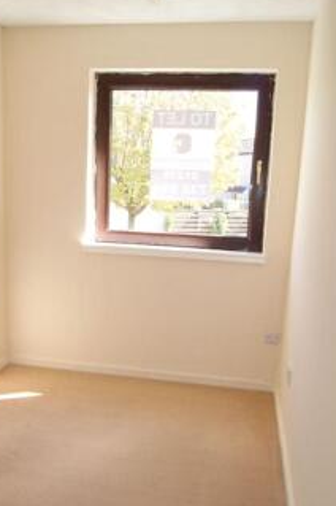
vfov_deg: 51.2
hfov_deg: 35.7
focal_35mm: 37
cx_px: 131
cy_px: 324
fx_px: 519
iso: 800
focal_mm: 18
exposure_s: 1/160
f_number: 5.6
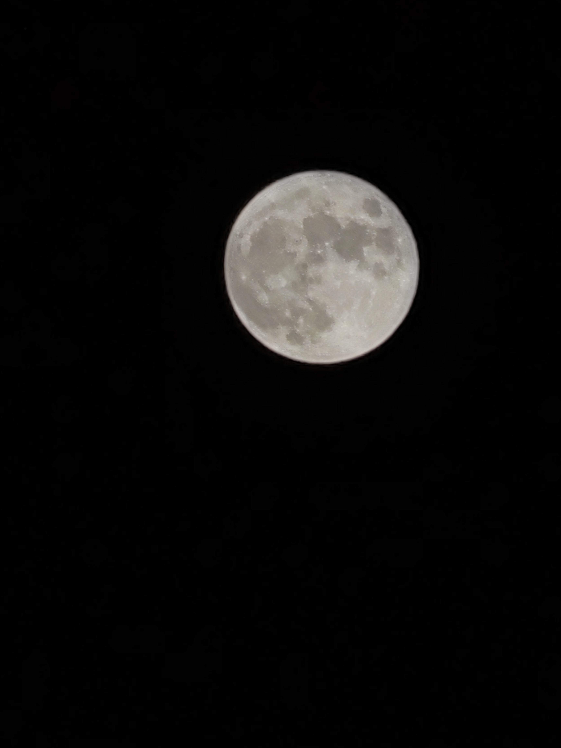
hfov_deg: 1.4
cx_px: 280
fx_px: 22192
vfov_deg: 1.9
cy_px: 374
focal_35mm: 1027
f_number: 3.5
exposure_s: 1/185
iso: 100
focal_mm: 16.85
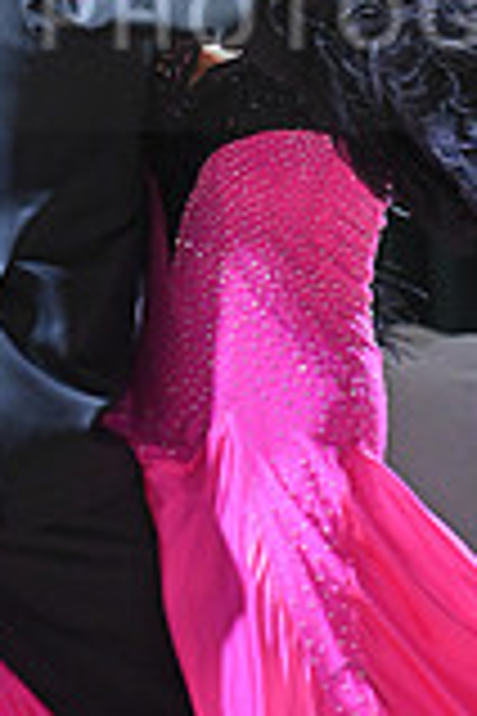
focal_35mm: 437
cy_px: -18
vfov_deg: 4.7
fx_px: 8685
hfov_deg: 3.1
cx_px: 313
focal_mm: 120
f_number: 5
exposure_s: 1/400
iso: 3200
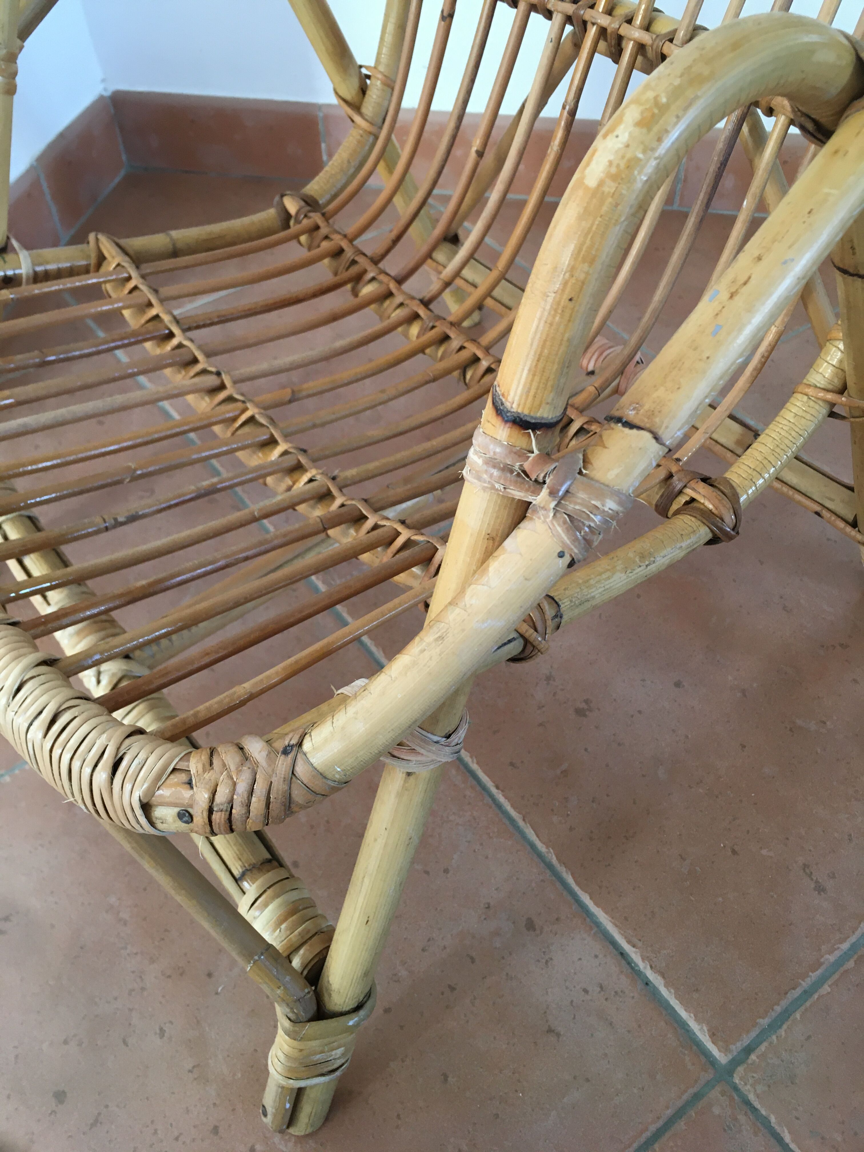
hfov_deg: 48.2
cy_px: 576
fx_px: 965
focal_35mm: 29
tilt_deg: -49.6
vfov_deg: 61.7
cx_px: 432
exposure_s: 1/33
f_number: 2.2
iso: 100
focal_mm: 4.15
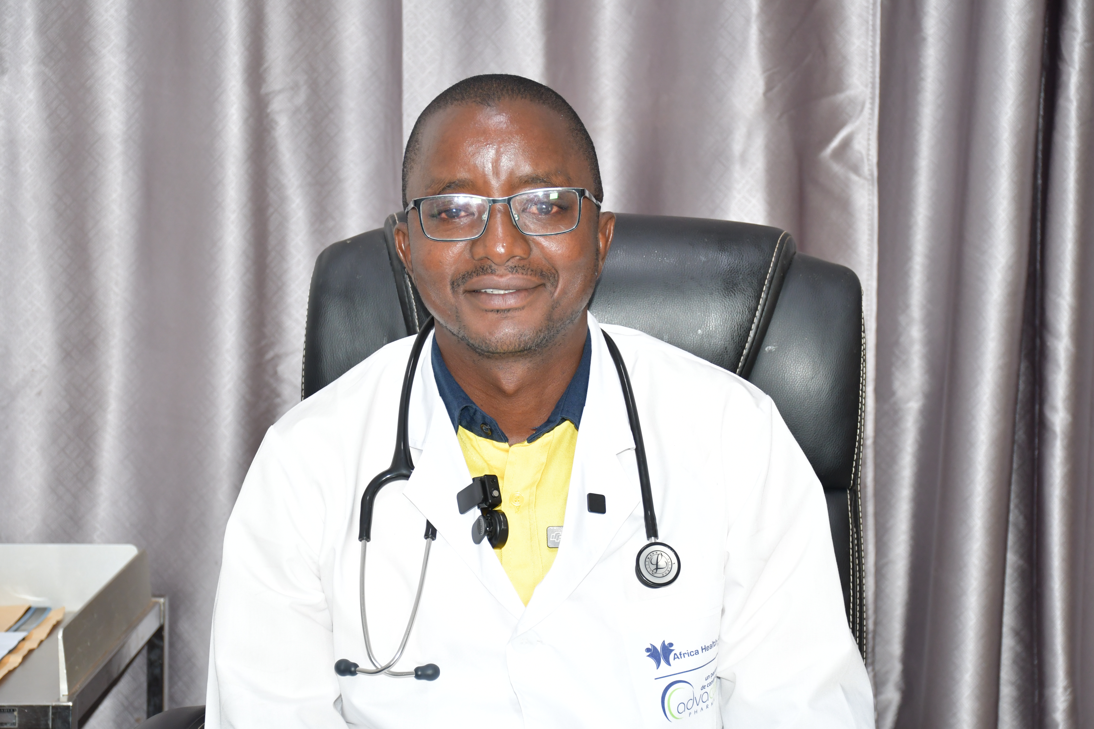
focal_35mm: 75
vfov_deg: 18.2
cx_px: 547
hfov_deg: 27.0
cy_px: 364
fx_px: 2279
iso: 800
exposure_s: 1/60
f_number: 4.8
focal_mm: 50
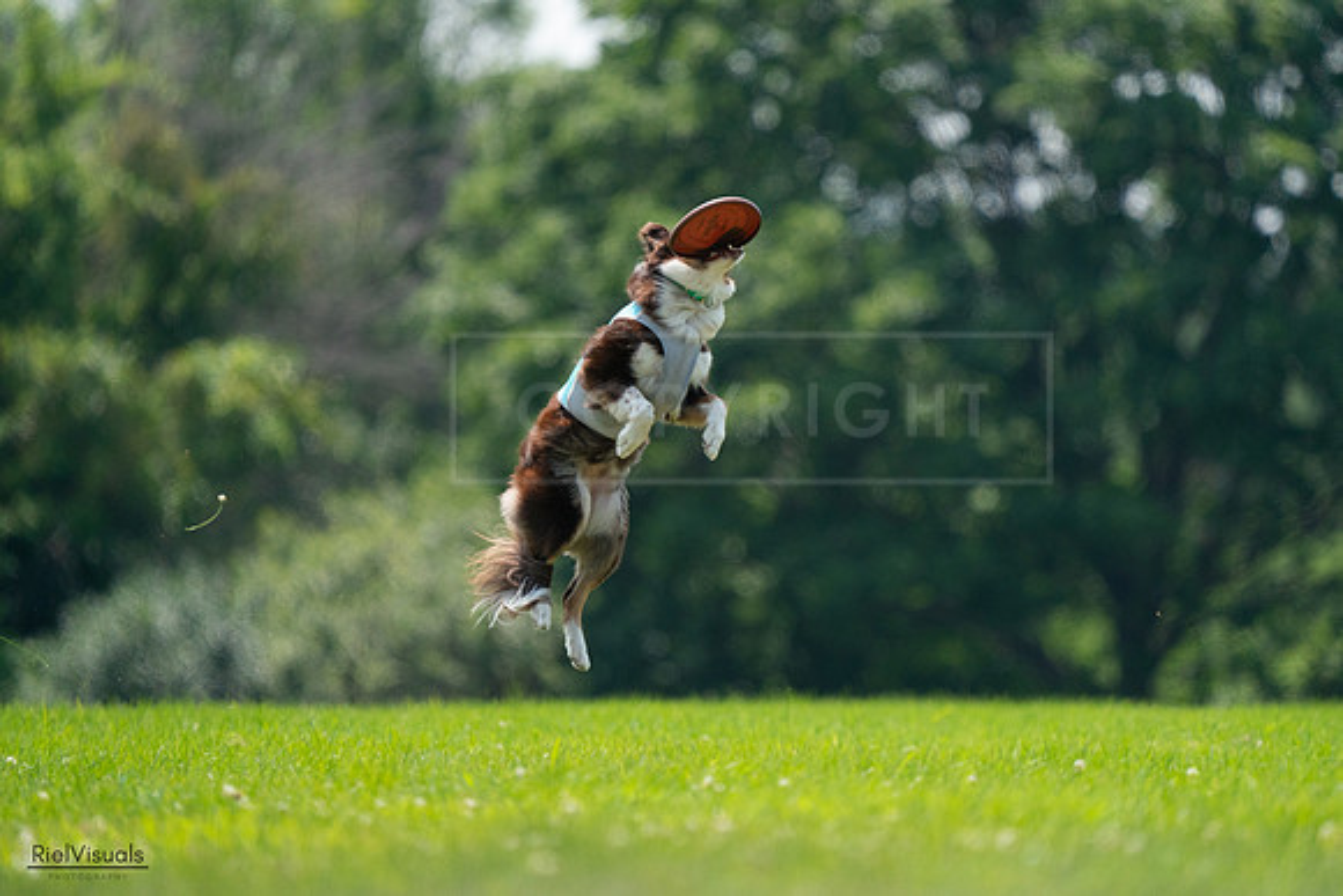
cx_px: 672
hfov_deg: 3.4
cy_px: 448
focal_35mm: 600
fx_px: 22388
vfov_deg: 2.3
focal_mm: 600
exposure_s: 1/4000
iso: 2000
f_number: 6.3
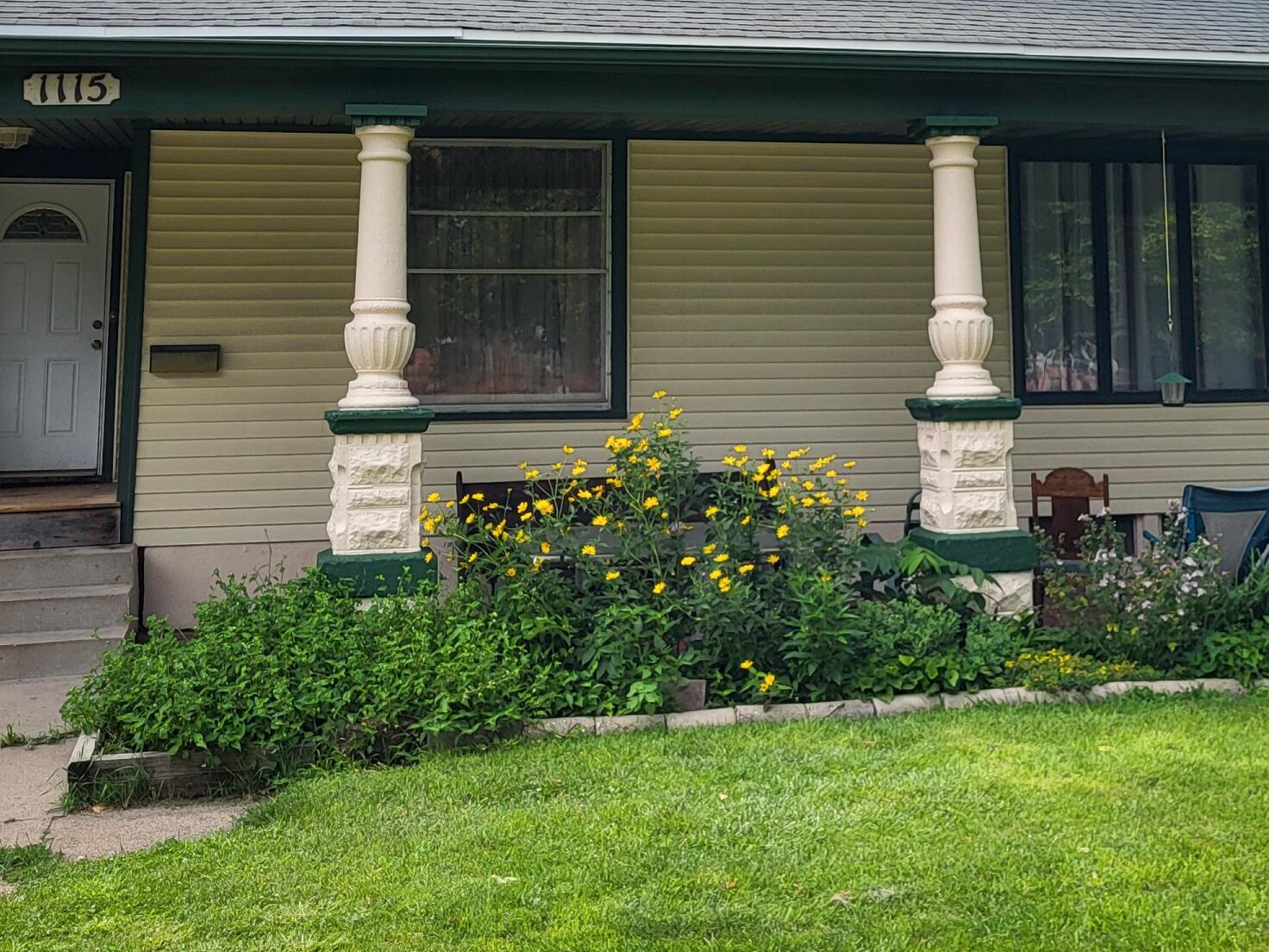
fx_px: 1943
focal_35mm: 53
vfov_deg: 26.6
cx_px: 783
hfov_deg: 36.0
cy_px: 91
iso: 40
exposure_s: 1/2180
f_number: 1.8
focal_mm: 5.4
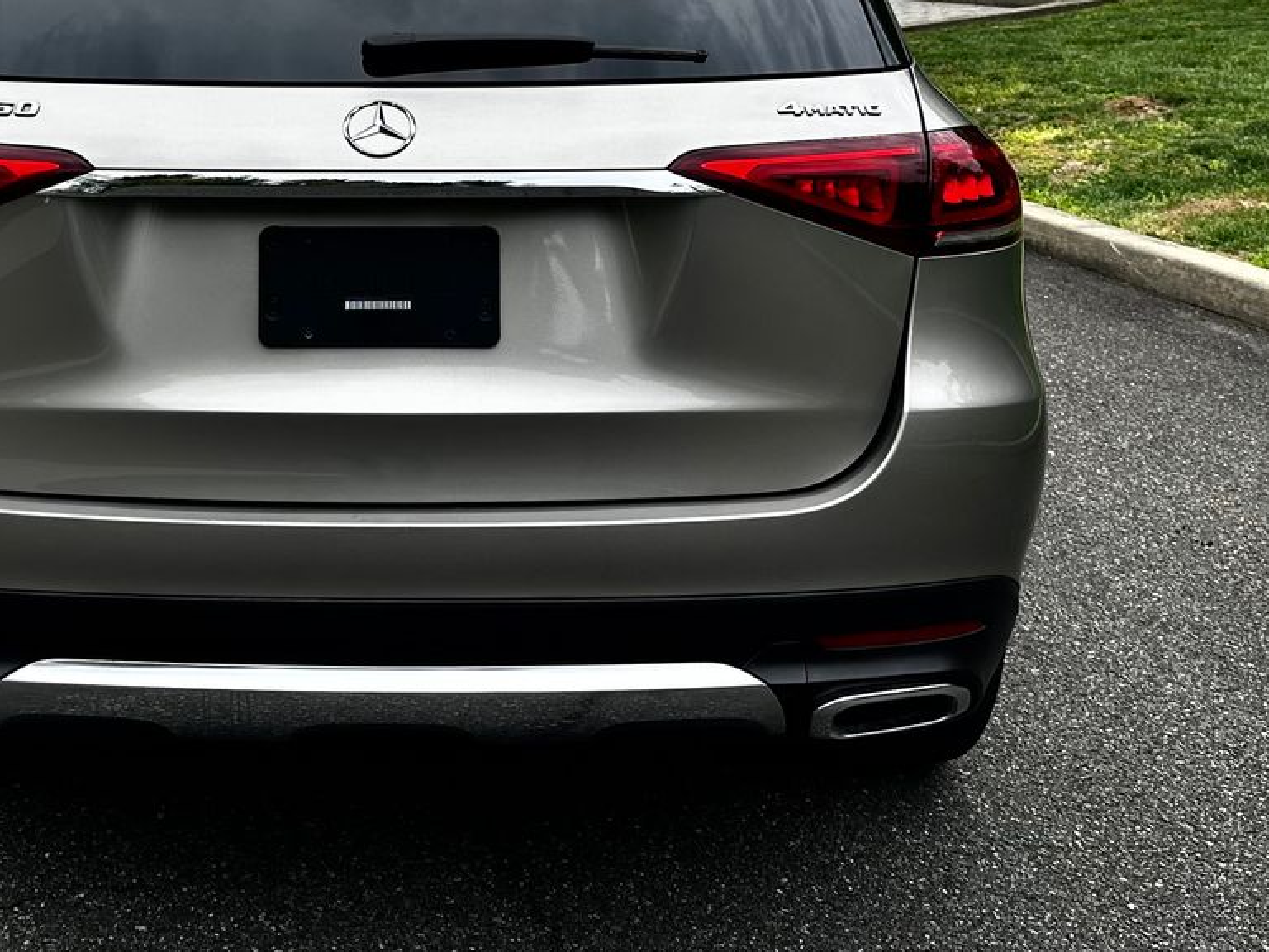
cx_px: 364
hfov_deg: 37.5
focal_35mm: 50
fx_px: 1833
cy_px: 142
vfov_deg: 28.3
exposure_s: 1/729
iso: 80
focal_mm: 6.86
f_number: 1.78
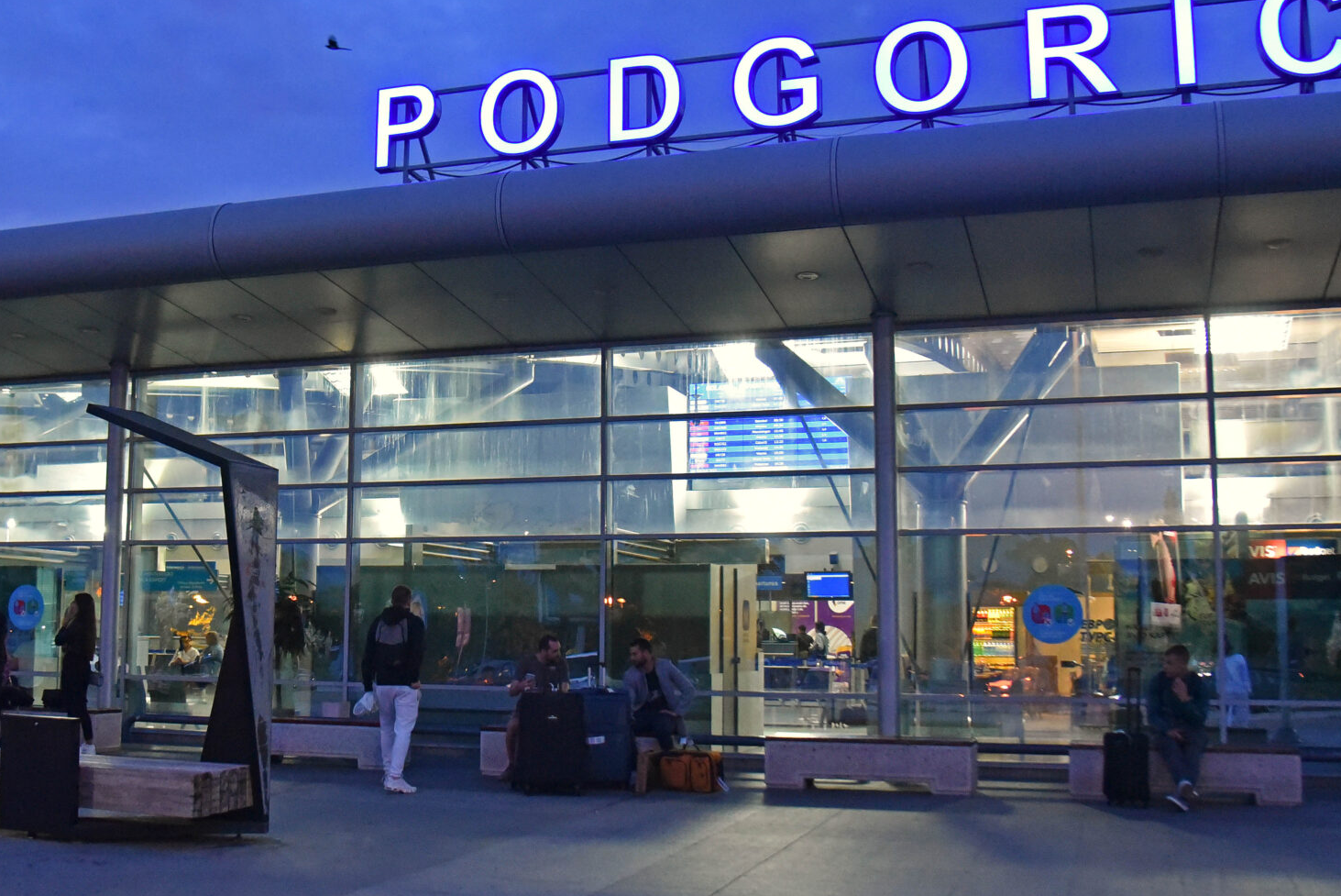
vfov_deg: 31.9
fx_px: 1565
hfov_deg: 46.0
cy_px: 426
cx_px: 500
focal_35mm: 42
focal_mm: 24
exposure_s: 1/160
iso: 6400
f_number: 4
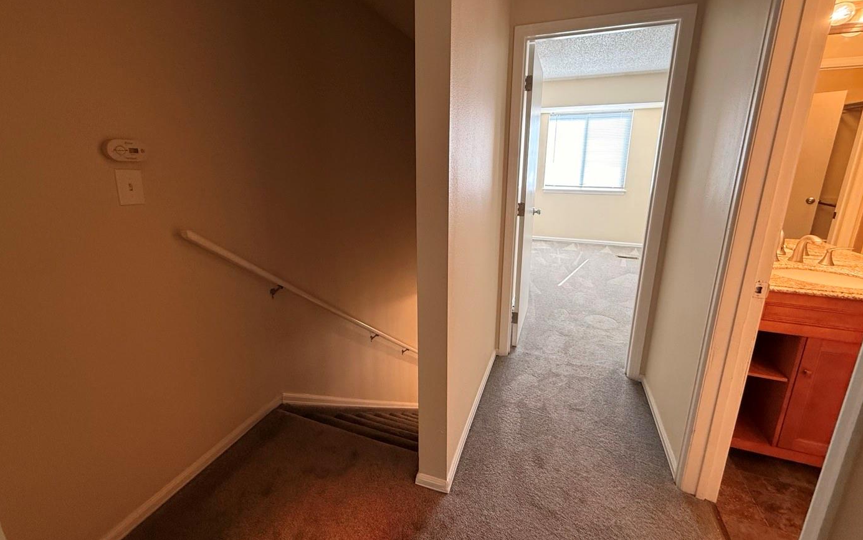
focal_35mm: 15
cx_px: 432
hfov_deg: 101.5
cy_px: 246
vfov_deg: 74.6
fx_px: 353
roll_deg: +0.7
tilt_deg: -13.2
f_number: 2.2
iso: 200
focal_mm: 2.22
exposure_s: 1/60
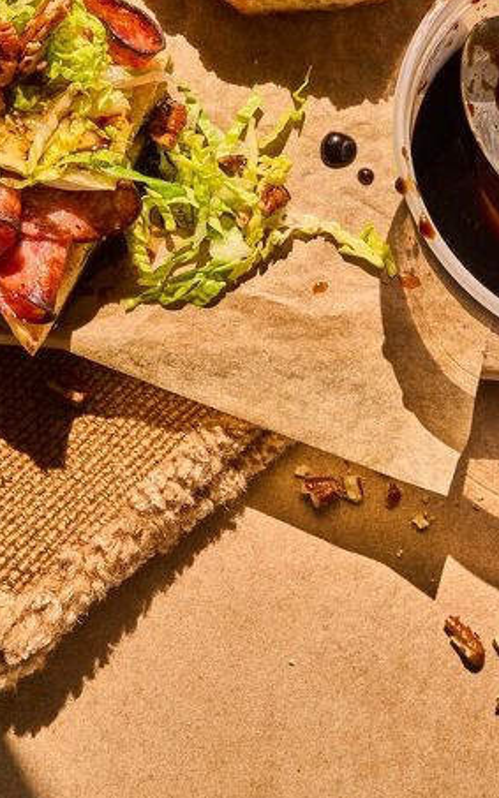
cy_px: 106
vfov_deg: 31.2
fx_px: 1371
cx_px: 153
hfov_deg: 20.5
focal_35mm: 63
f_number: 11
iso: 320
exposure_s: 1/160
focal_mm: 35
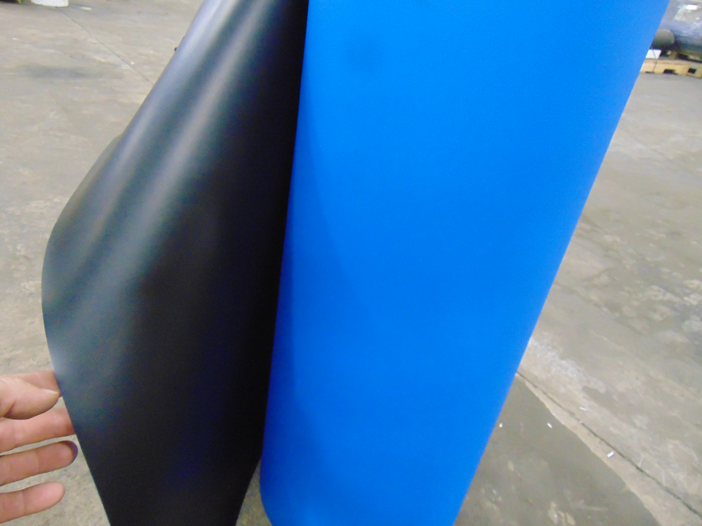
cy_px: 263
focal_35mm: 25
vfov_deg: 54.9
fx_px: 507
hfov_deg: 69.4
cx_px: 351
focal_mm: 4.5
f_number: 3
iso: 800
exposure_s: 1/30
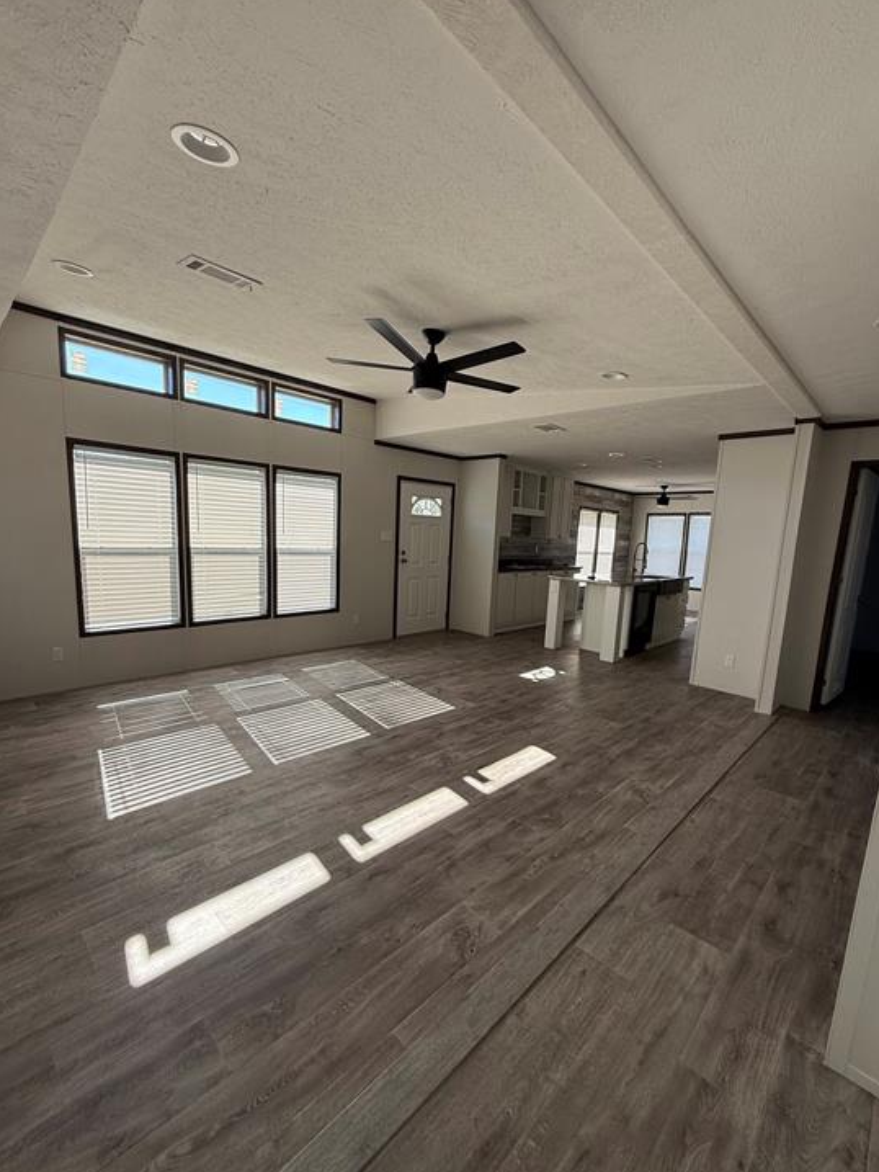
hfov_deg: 81.8
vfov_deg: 98.1
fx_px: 508
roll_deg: -2.6
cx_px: 440
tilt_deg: -7.4
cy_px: 608
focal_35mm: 15
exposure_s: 1/199
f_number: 2.2
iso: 64
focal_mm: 2.22
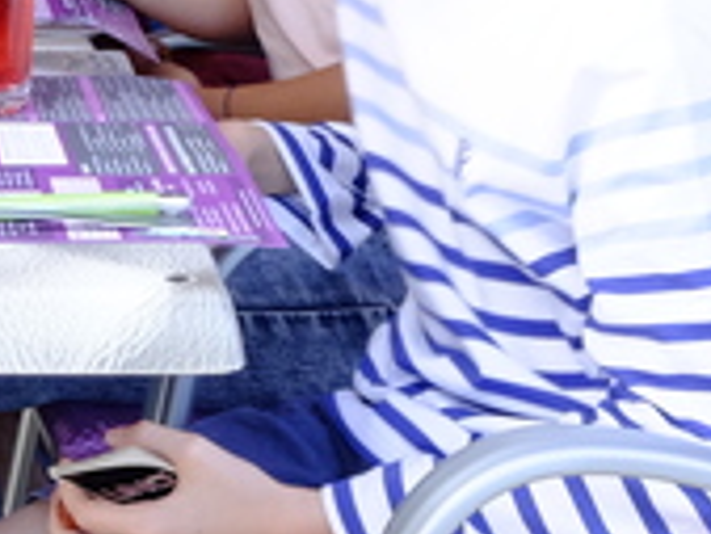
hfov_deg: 12.2
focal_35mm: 159
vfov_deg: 8.9
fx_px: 3268
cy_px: -448
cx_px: -67
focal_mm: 23
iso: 1600
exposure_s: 1/20
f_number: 11
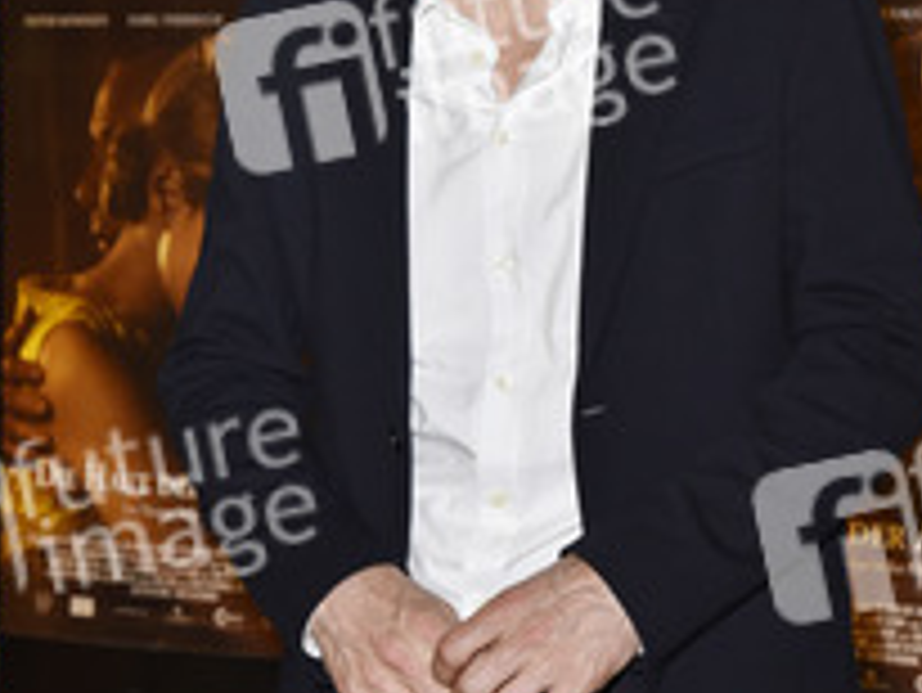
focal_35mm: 131
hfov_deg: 15.0
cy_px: 292
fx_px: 3491
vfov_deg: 11.3
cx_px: 576
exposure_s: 1/160
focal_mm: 70
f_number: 6.3
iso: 1250
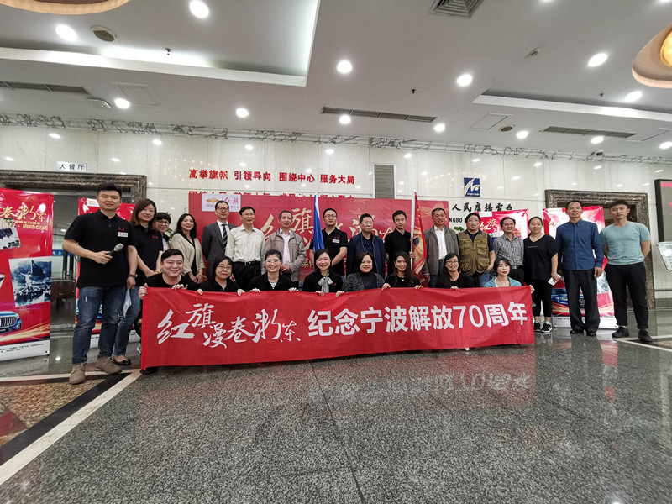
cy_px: 252
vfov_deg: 74.7
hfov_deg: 91.0
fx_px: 330
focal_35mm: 17
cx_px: 336
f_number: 2.2
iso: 320
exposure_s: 1/100
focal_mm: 2.26
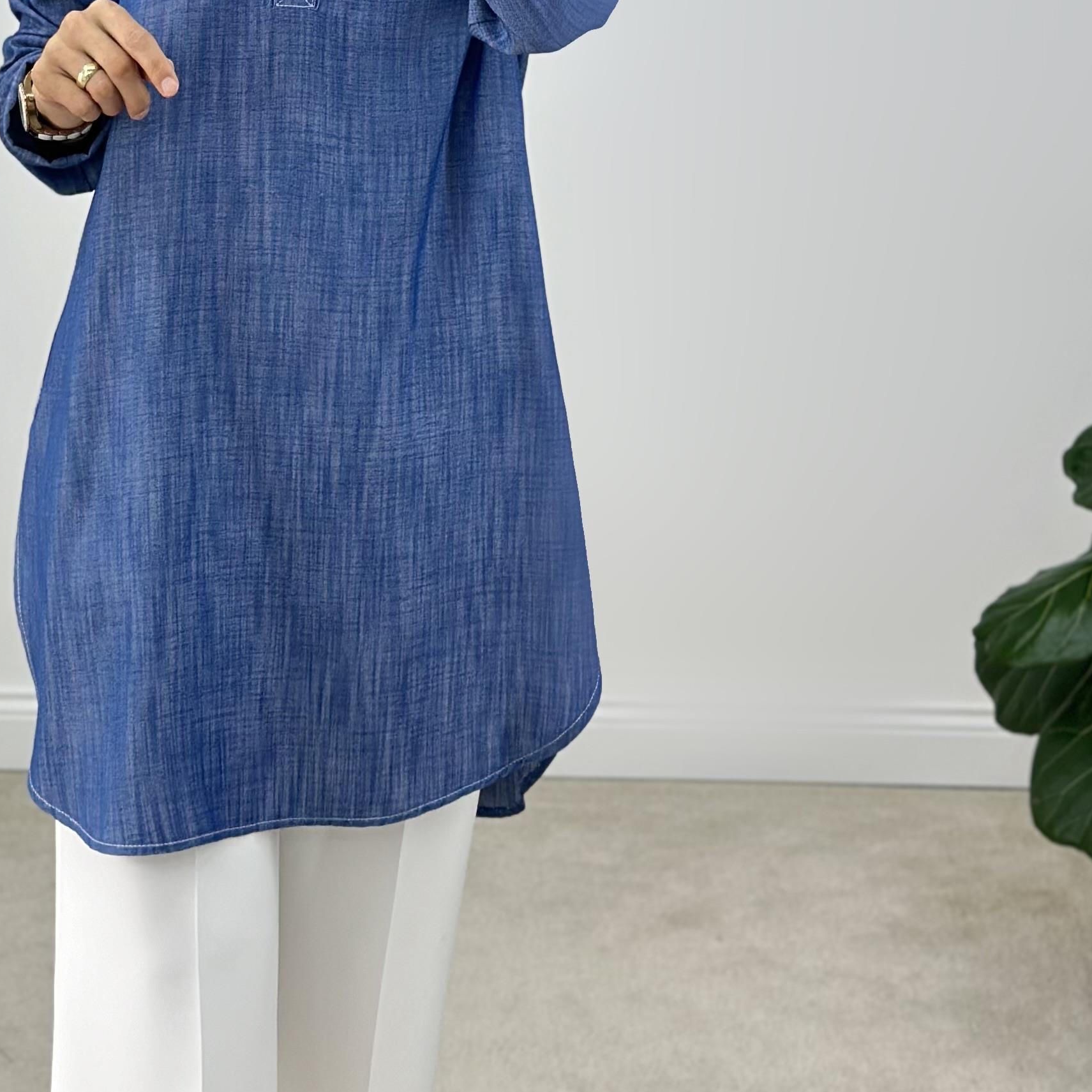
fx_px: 3569
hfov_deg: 17.3
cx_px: 261
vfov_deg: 16.8
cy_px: -154
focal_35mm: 100
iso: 80
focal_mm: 6.86
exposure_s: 1/216
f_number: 1.78
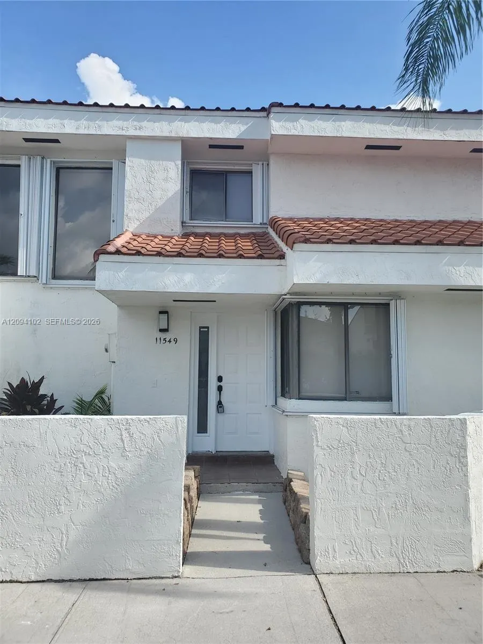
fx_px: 484
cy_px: 322
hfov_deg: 53.1
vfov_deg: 67.3
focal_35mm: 26
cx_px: 242
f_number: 2.4
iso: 50
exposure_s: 1/647
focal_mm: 4.3
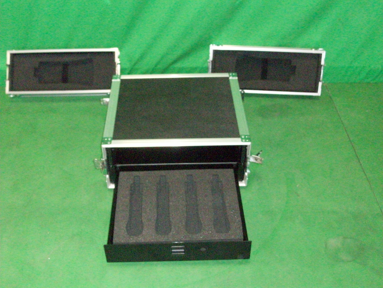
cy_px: 144
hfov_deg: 44.8
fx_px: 465
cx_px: 192
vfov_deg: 34.3
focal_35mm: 42
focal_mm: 7.1
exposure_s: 1/147
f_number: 3.2
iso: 800
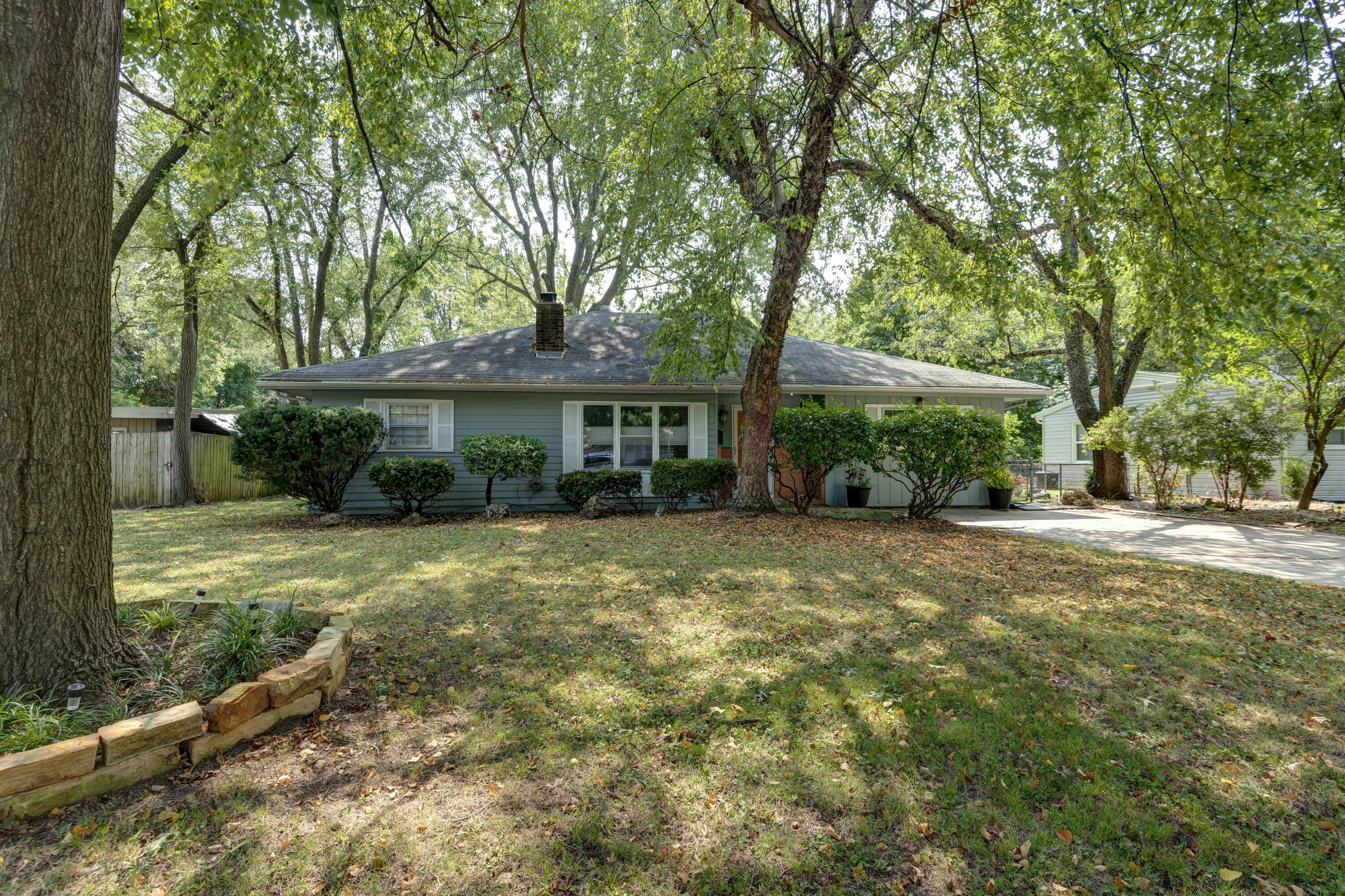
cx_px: 672
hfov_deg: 96.7
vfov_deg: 73.7
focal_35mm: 16
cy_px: 448
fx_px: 598
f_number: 6.7
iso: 100
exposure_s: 1/45
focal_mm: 16
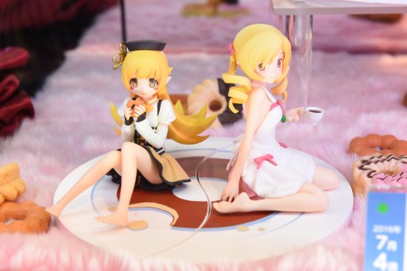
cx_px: 204
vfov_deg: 19.4
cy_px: 136
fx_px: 791
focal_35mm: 70
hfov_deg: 28.9
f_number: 7.1
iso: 1000
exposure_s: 1/60
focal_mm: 70
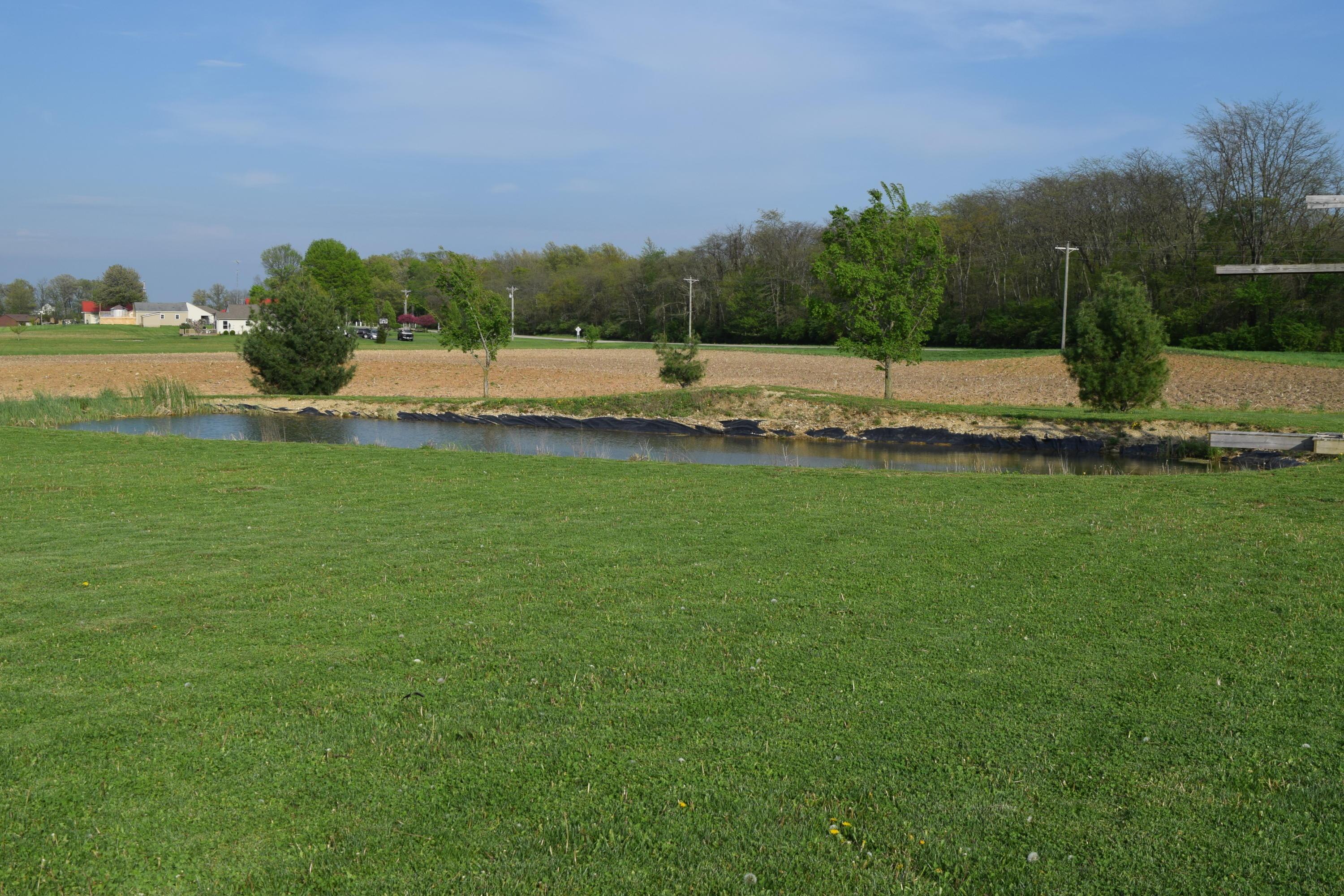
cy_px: 448
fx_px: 1400
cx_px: 672
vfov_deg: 35.5
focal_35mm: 38
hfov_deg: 51.3
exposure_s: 1/400
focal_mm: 25
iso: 200
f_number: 10
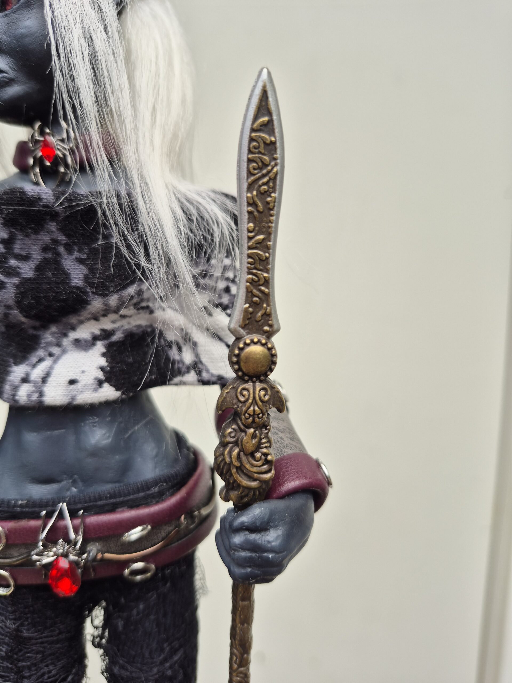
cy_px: 342
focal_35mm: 23
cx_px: 256
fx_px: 454
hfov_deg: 58.9
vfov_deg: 73.9
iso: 25
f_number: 1.8
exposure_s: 1/180
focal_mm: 5.4
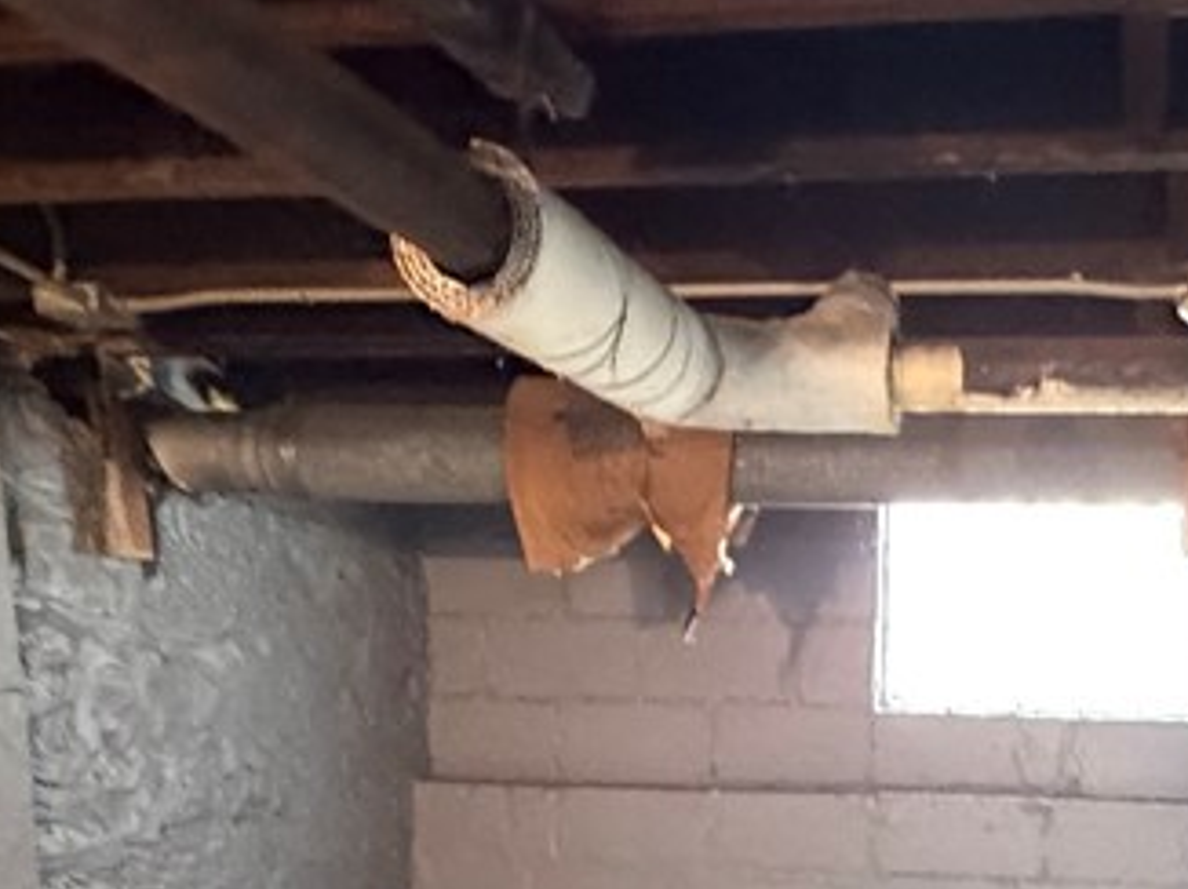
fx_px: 1509
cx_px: 951
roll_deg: -0.6
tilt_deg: -7.5
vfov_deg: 30.1
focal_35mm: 44
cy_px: 929
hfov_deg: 41.1
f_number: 2.2
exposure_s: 1/60
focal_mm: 2.22
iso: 640
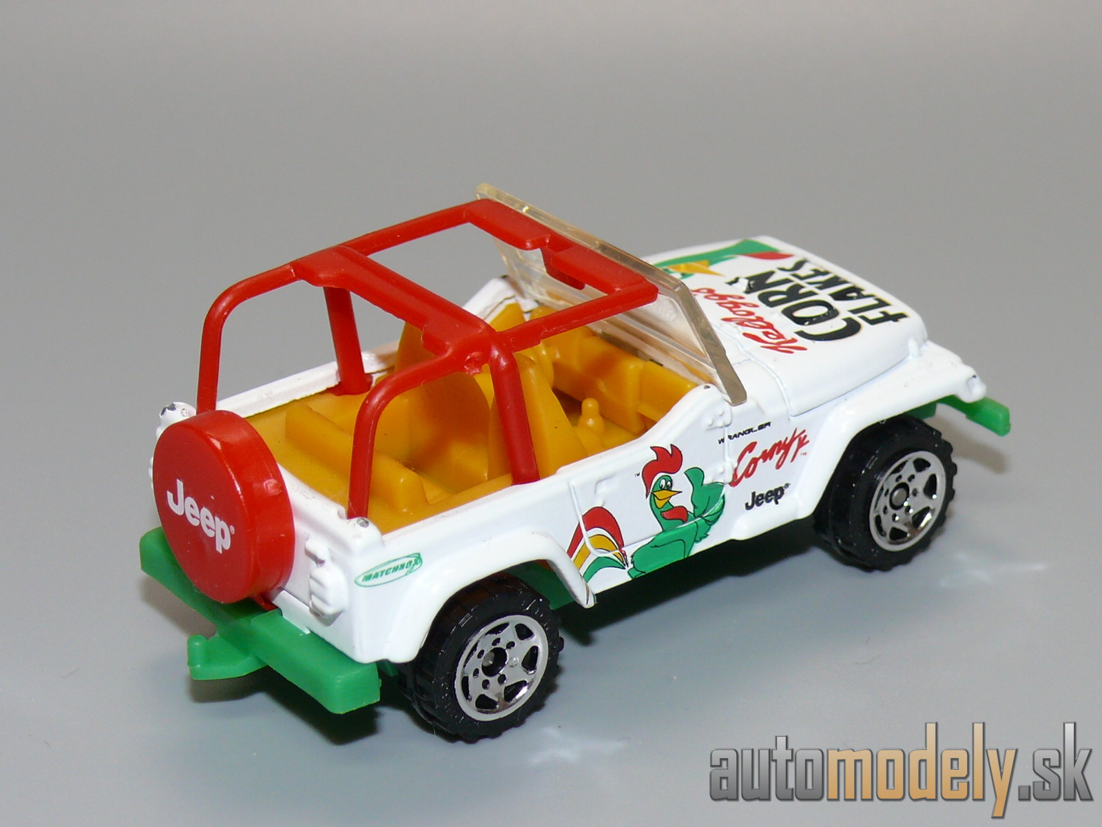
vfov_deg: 13.7
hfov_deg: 18.2
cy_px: 414
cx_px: 551
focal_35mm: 108
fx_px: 3438
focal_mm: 13.8
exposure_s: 1/30
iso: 100
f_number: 4
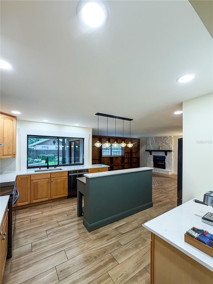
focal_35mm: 14
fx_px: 115
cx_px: 106
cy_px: 142
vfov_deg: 102.1
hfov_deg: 85.7
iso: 200
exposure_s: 1/120
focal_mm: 2.22
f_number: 2.2
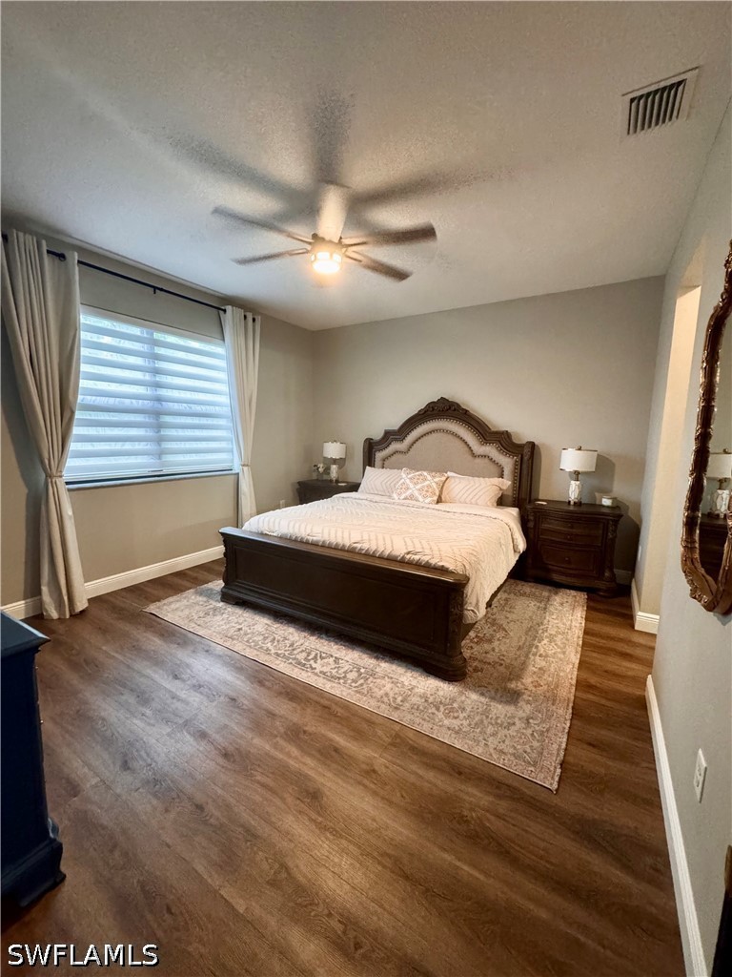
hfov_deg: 85.7
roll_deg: -0.3
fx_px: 395
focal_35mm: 14
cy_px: 488
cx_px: 366
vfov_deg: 102.1
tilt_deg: -7.8
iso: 800
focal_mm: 2.22
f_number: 2.2
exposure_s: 1/60
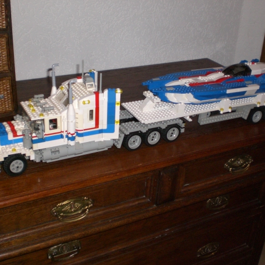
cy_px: 132
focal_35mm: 45
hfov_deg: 37.5
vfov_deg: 37.6
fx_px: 390
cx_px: 150
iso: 200
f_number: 3.1
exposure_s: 1/60
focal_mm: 6.3
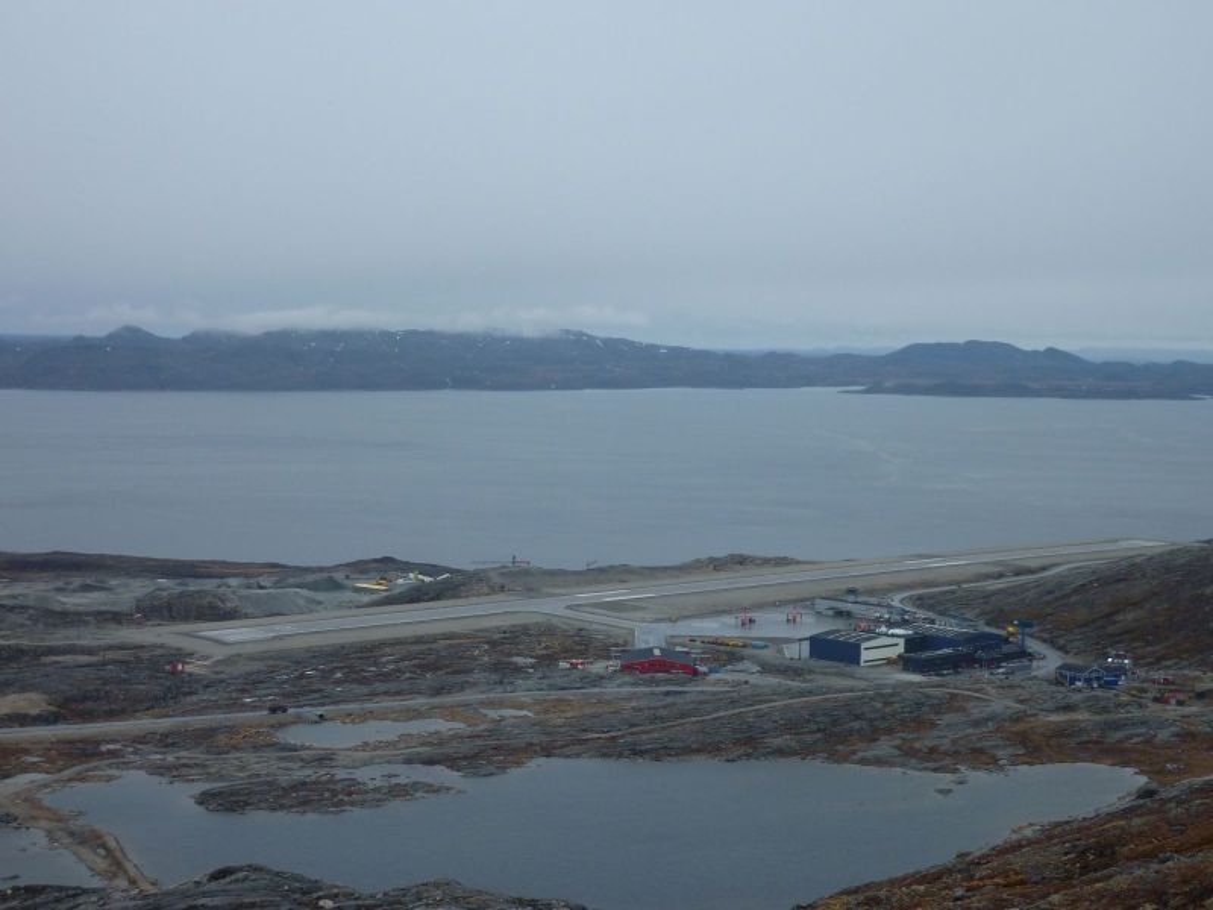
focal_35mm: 59
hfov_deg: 32.7
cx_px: 606
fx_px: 2067
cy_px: 455
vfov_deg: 24.8
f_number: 4.5
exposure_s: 1/500
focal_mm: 9.7
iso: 80
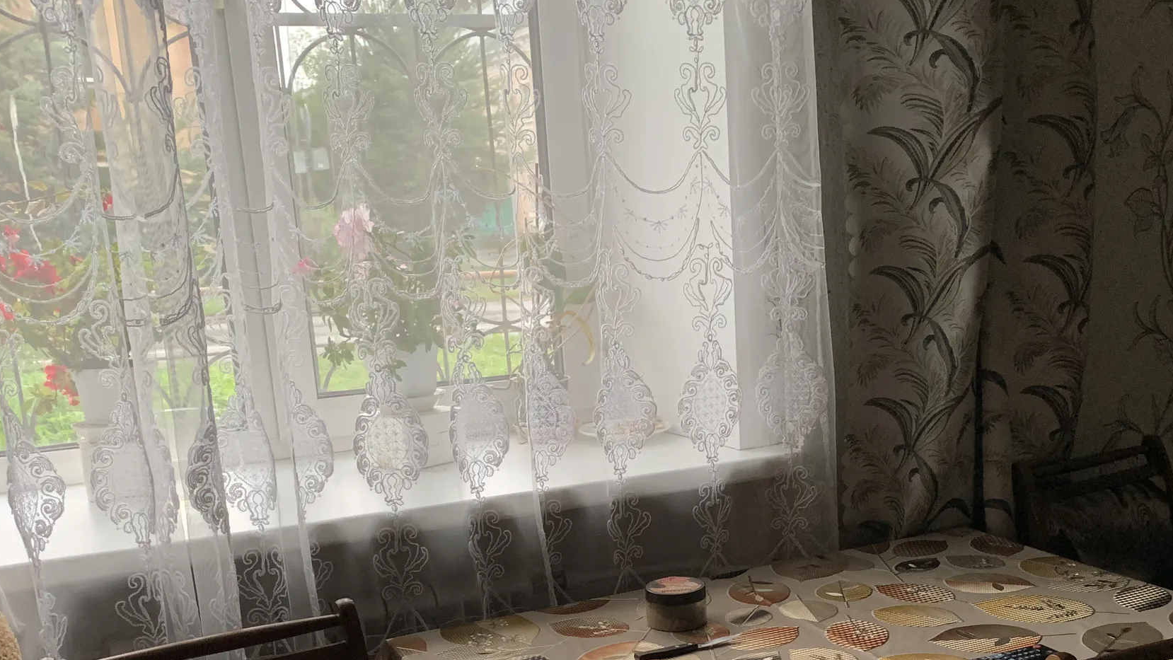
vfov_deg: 28.4
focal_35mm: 41
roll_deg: +3.0
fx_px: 1275
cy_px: 522
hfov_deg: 49.2
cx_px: 691
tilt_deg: -14.4
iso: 160
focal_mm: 4.25
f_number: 1.8
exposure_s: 1/60
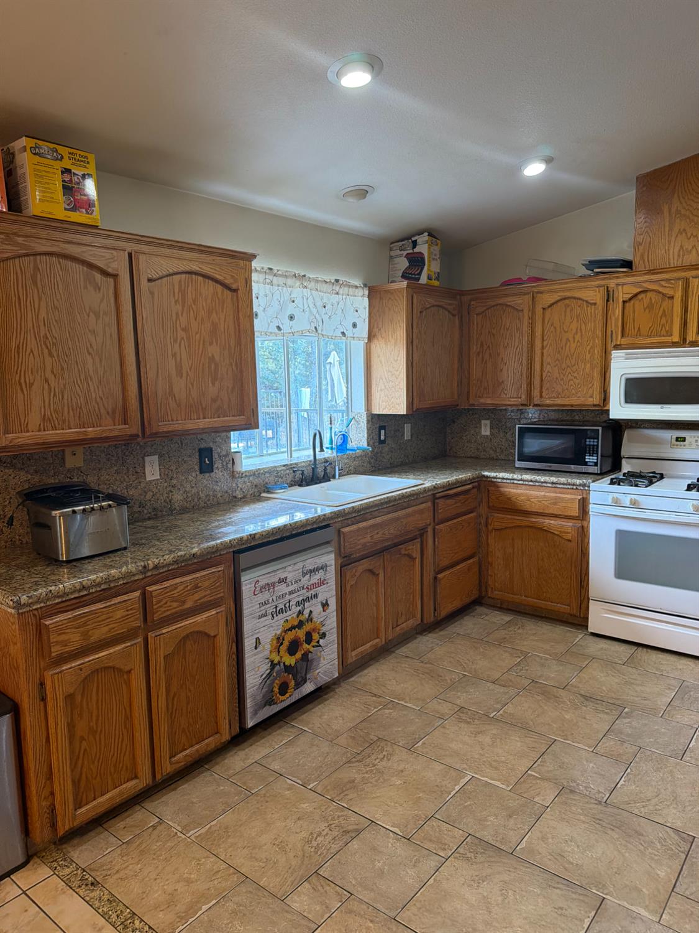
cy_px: 466
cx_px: 350
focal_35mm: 24
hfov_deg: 56.8
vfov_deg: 71.6
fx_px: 646
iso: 200
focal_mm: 6.76
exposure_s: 1/60
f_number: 1.78
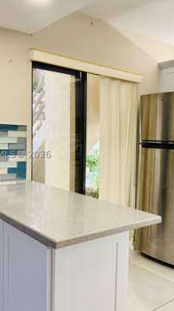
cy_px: 154
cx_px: 132
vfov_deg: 55.3
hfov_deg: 32.1
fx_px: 296
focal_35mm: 36
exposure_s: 1/120
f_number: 1.78
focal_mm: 6.76
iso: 100
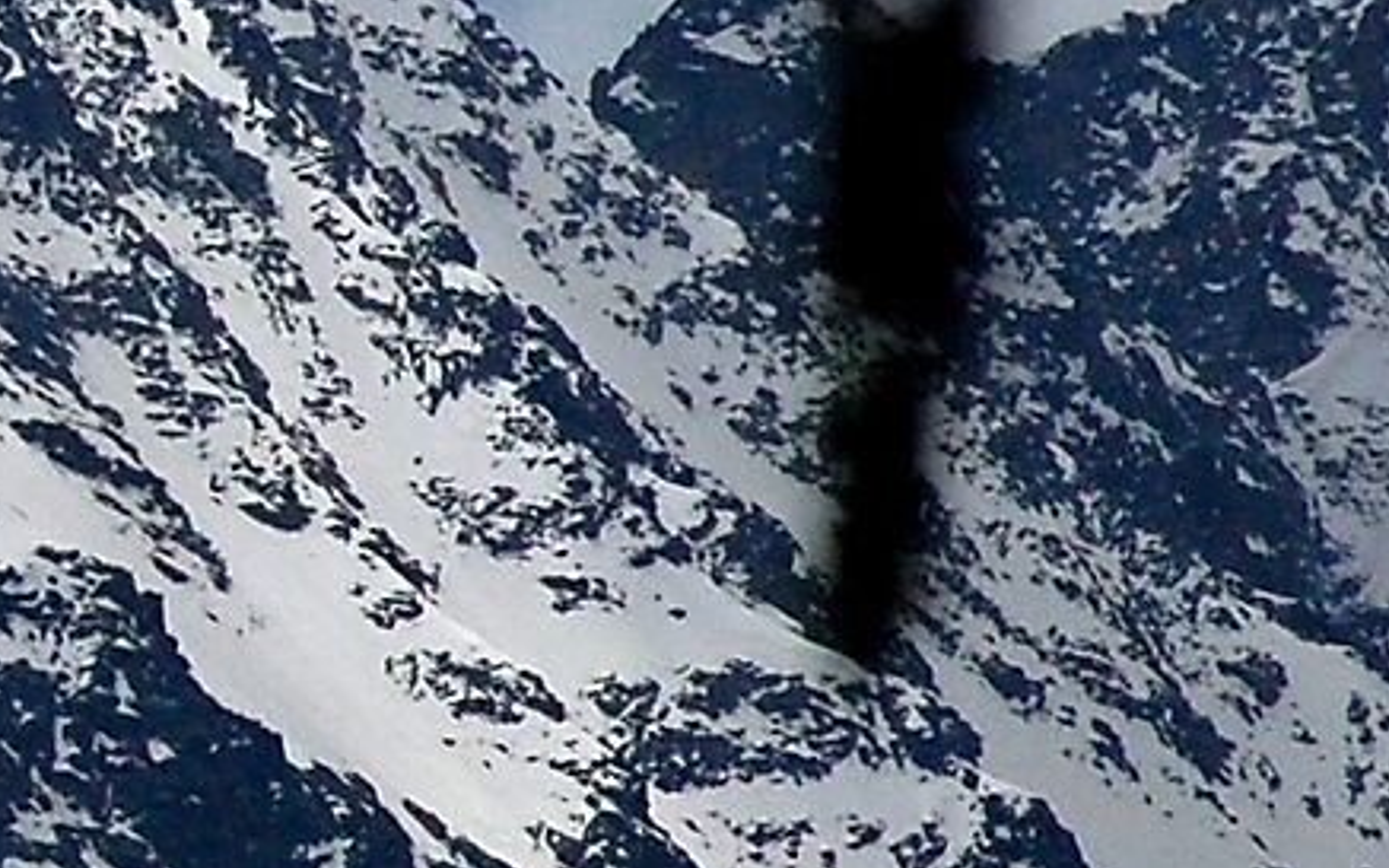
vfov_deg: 0.9
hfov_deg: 1.5
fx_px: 53974
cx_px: -1548
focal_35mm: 1426
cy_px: -13
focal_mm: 170
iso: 400
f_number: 9
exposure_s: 1/4000
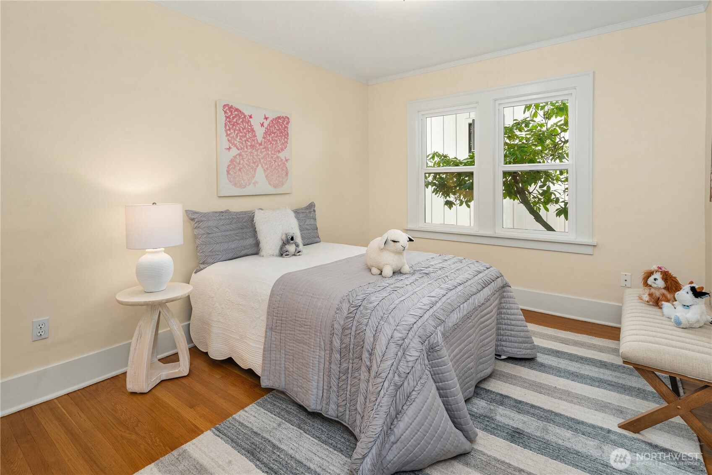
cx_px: 356
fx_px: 336
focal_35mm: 17
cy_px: 238
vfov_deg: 70.4
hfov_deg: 93.3
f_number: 8
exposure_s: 1/15
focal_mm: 17
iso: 200
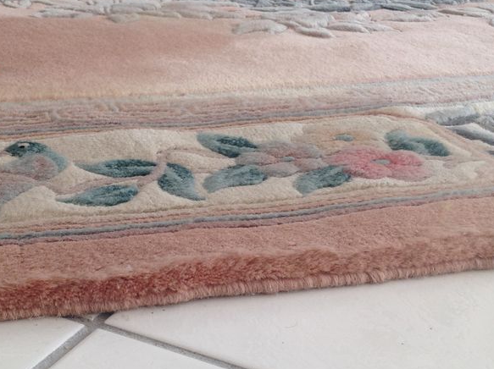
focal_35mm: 60
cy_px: 242
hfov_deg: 32.0
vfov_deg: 24.3
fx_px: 855
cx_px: 170
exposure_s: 1/30
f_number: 2.4
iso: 50
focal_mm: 4.28
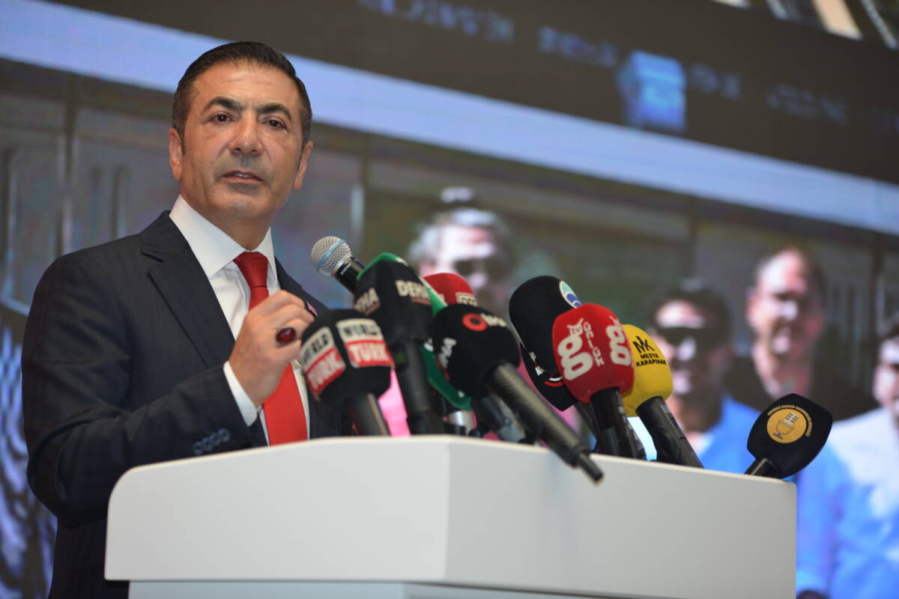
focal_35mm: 150
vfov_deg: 9.1
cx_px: 450
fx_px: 3746
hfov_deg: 13.7
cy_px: 300
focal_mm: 150
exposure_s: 1/160
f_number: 2.8
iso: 400
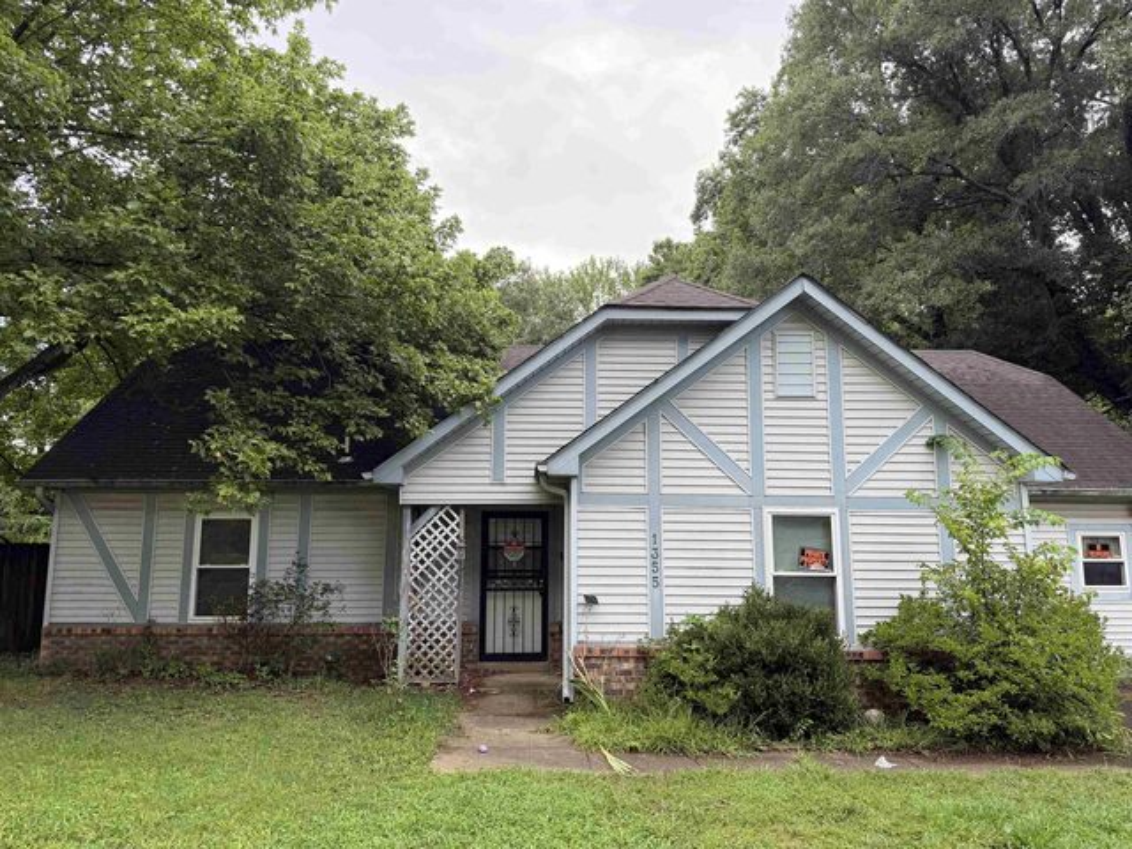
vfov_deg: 56.8
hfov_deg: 71.6
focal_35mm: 24
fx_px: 785
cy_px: 424
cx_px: 566
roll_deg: -0.3
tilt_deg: +8.7
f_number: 1.78
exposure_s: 1/122
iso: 50
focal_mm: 6.76
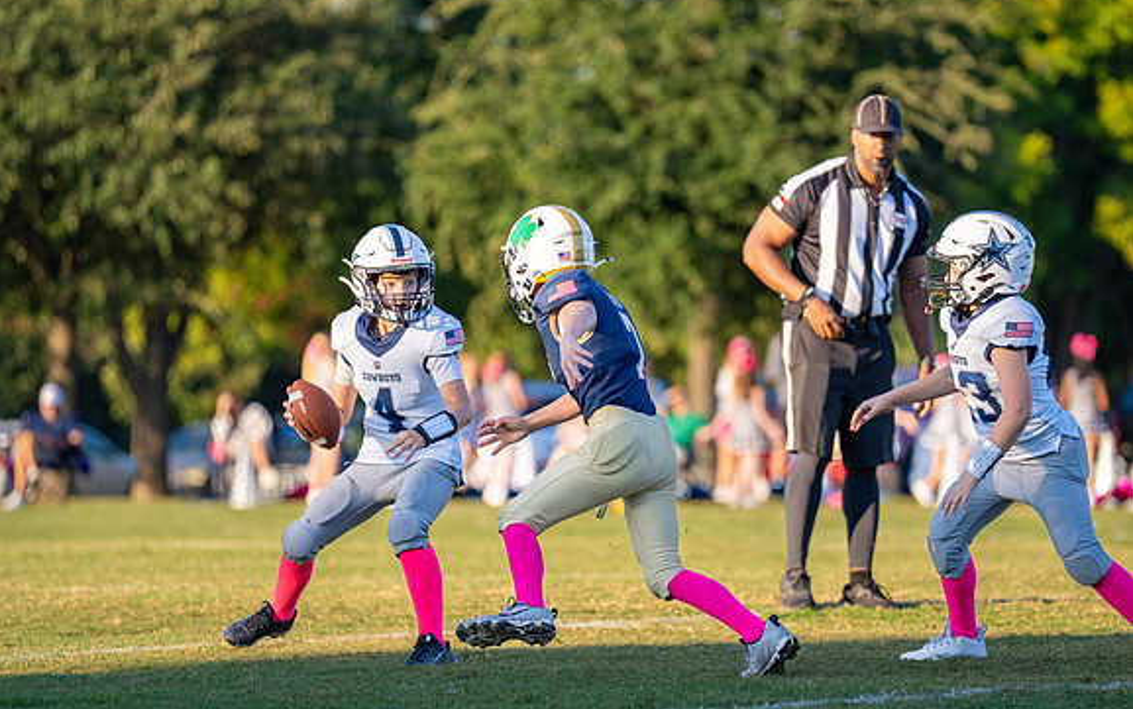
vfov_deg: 5.0
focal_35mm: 261
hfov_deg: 8.0
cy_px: 354
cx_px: 635
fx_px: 8061
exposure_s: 1/2500
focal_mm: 188
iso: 400
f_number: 2.8
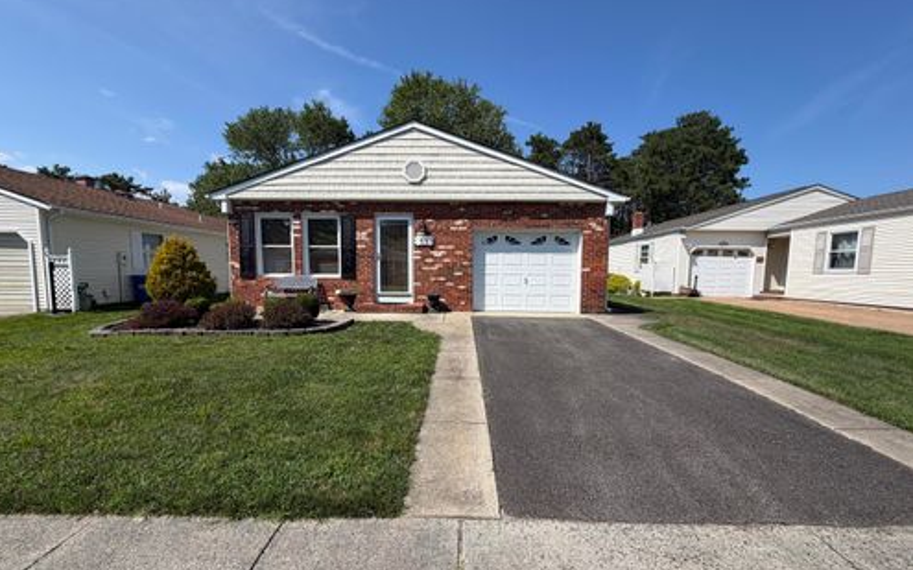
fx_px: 373
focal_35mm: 15
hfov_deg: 101.5
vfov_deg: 74.7
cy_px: 303
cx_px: 454
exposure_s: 1/853
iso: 20
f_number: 2.2
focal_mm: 2.22
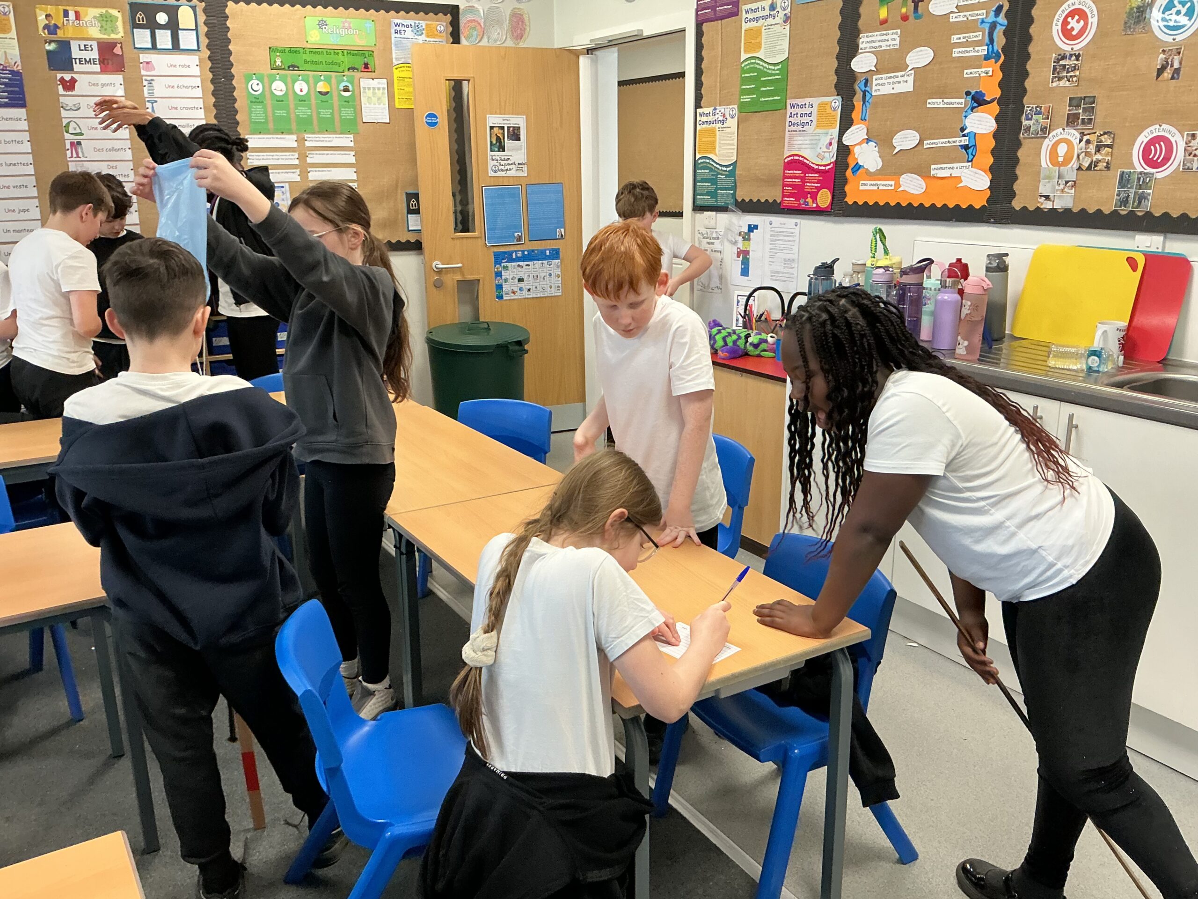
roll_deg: -0.1
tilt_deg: -14.5
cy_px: 450
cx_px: 599
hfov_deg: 61.7
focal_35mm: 29
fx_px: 1004
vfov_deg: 48.2
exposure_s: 1/60
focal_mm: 3
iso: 125
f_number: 1.8
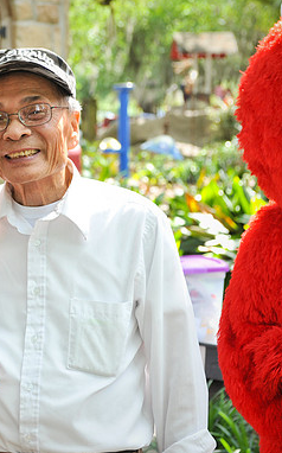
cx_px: -52
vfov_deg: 21.7
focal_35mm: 96
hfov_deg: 13.2
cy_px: 225
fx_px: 1183
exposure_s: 1/250
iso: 640
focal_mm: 62
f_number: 5.6
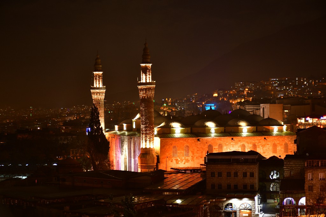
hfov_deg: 26.0
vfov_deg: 17.5
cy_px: 108
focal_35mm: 78
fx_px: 706
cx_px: 163
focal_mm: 52
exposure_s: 2.6
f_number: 4.8
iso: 125
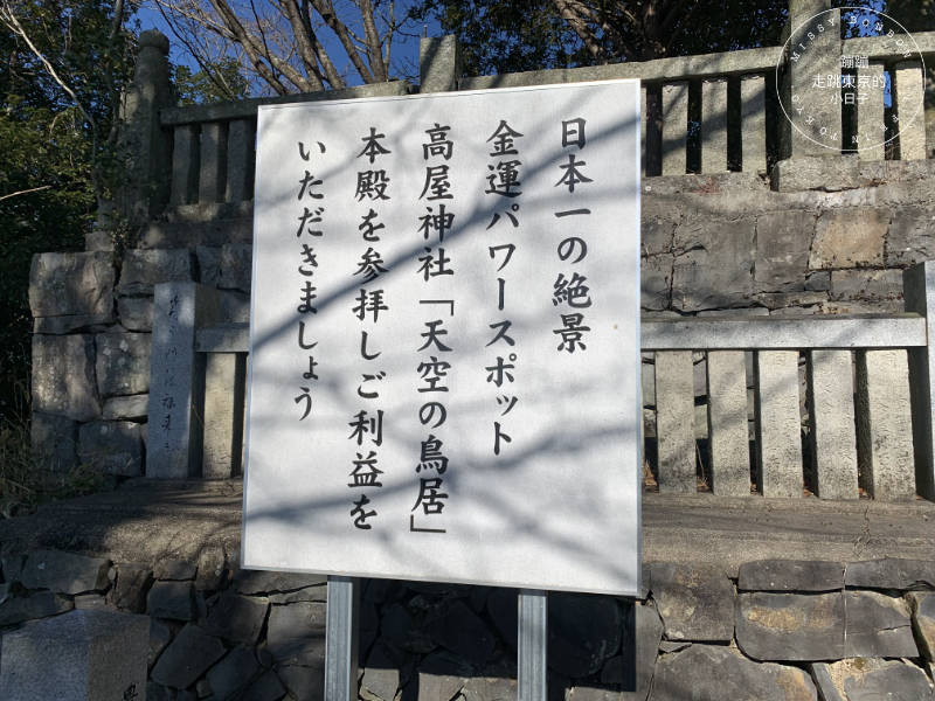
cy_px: 350
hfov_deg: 67.3
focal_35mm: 26
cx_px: 468
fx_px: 702
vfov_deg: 53.1
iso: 25
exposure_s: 1/4464
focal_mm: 4.2
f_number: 1.8
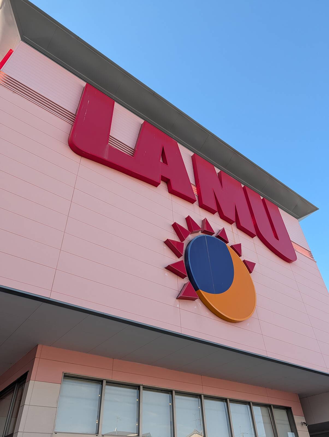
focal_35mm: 24
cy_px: 218
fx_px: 303
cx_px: 164
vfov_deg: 71.5
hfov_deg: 56.9
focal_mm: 6.9
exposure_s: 1/506
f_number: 1.68
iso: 33
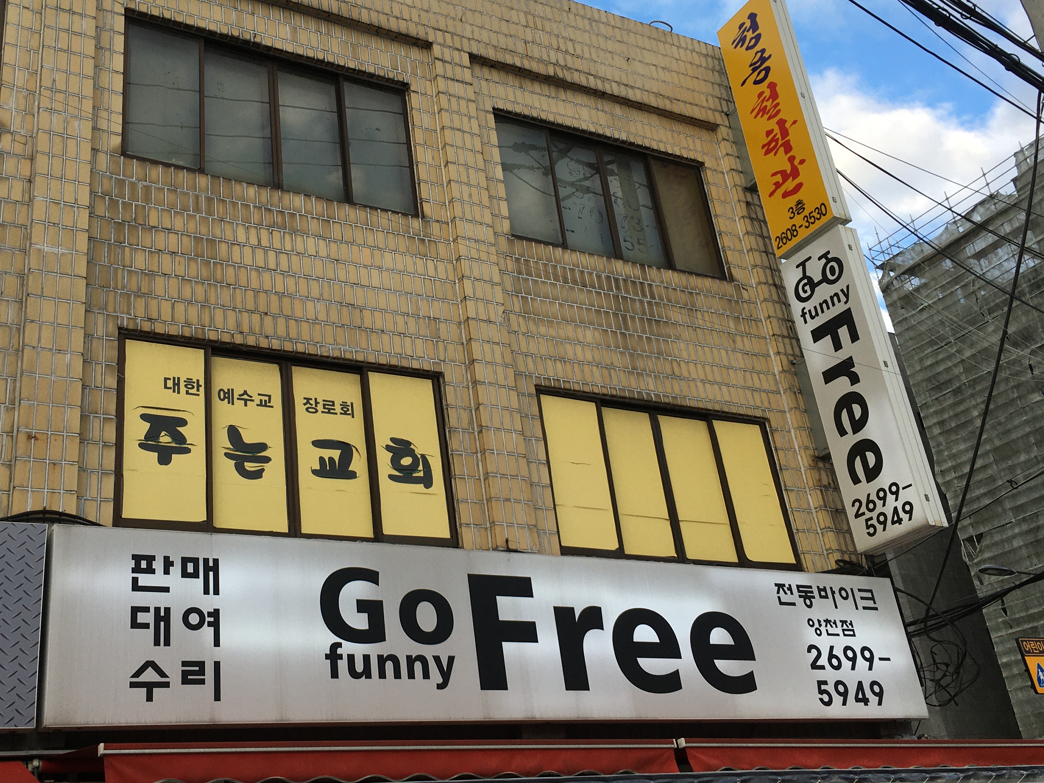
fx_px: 1176
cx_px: 441
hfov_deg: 47.7
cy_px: 325
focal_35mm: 39
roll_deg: +7.4
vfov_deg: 36.7
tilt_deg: +27.3
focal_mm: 4.15
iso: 25
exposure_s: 1/430
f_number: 2.2
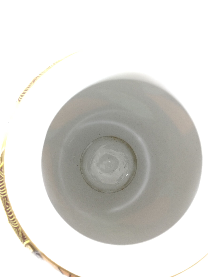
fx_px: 248
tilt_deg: -82.4
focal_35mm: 31
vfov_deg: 58.4
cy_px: 138
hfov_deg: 45.4
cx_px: 104
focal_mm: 3.3
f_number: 2.4
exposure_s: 1/33
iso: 80
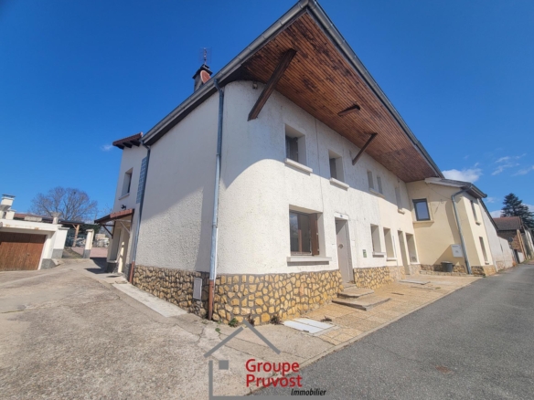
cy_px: 200
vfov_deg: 89.9
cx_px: 267
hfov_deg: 106.2
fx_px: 201
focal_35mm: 13
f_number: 2.2
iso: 50
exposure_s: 1/2000
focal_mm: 2.2
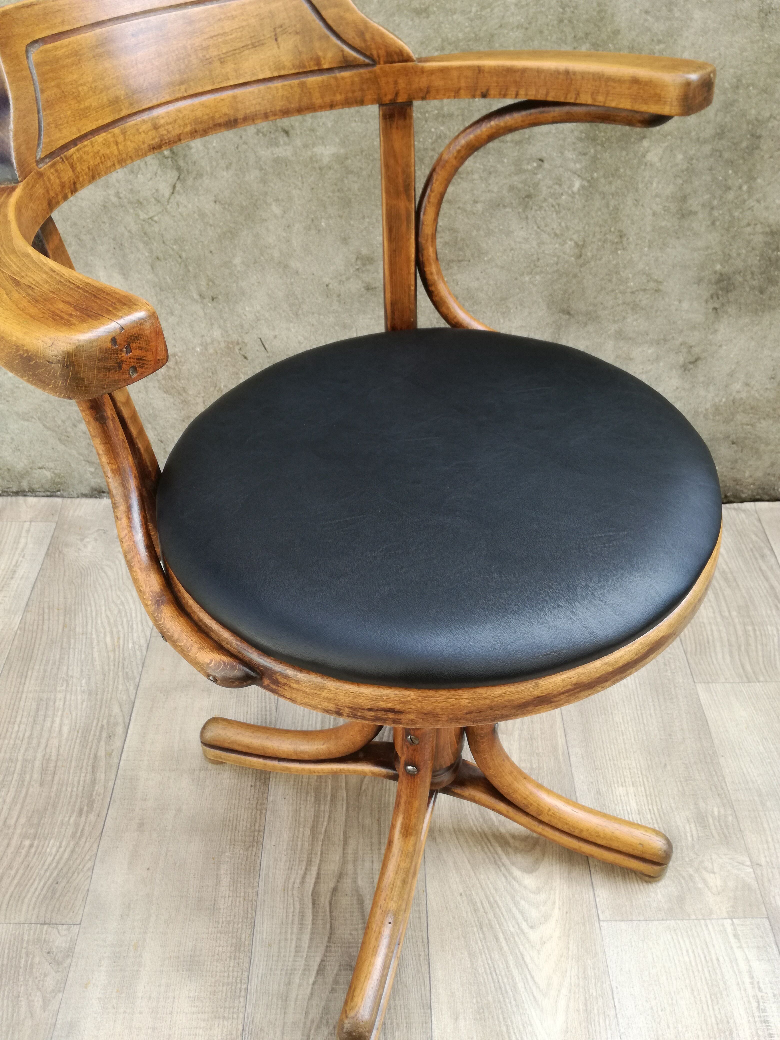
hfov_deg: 51.4
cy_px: 520
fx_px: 811
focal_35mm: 27
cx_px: 390
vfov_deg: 65.3
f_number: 2
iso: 50
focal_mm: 3.79
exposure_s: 1/166
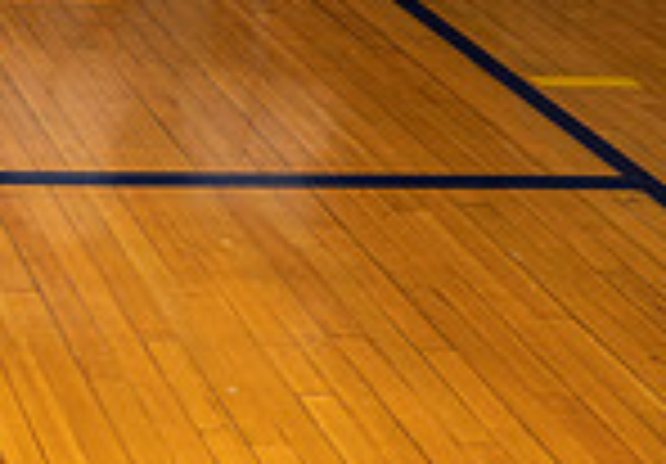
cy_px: -432
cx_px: -537
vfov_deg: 12.7
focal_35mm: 99
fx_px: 1856
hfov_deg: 16.8
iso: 125
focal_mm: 24
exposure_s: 1/125
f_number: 7.1
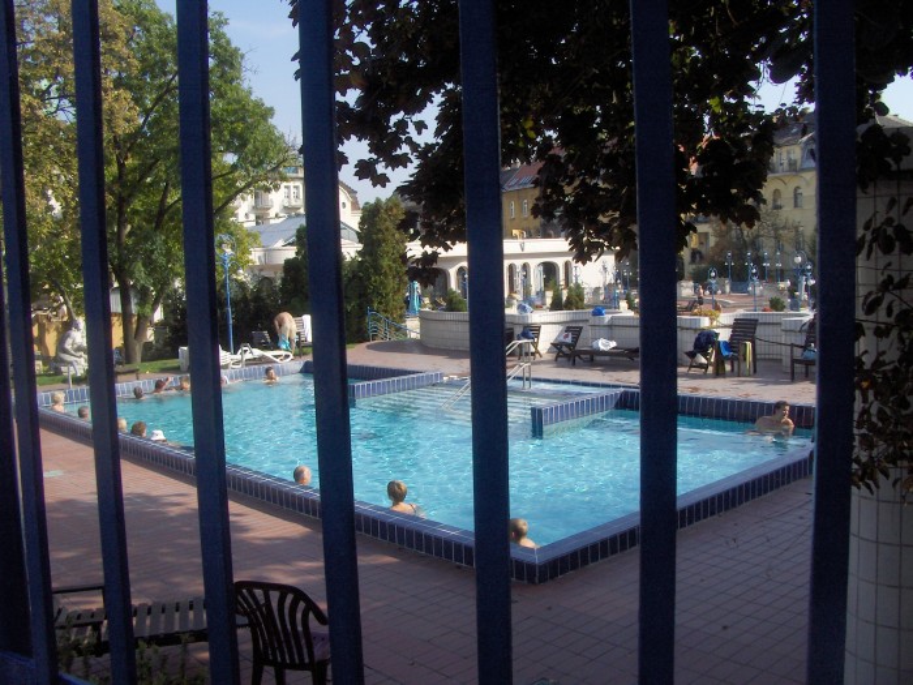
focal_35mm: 35
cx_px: 456
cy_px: 342
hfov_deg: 52.6
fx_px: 923
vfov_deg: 40.7
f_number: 4.3
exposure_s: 1/565
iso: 100
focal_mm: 5.8
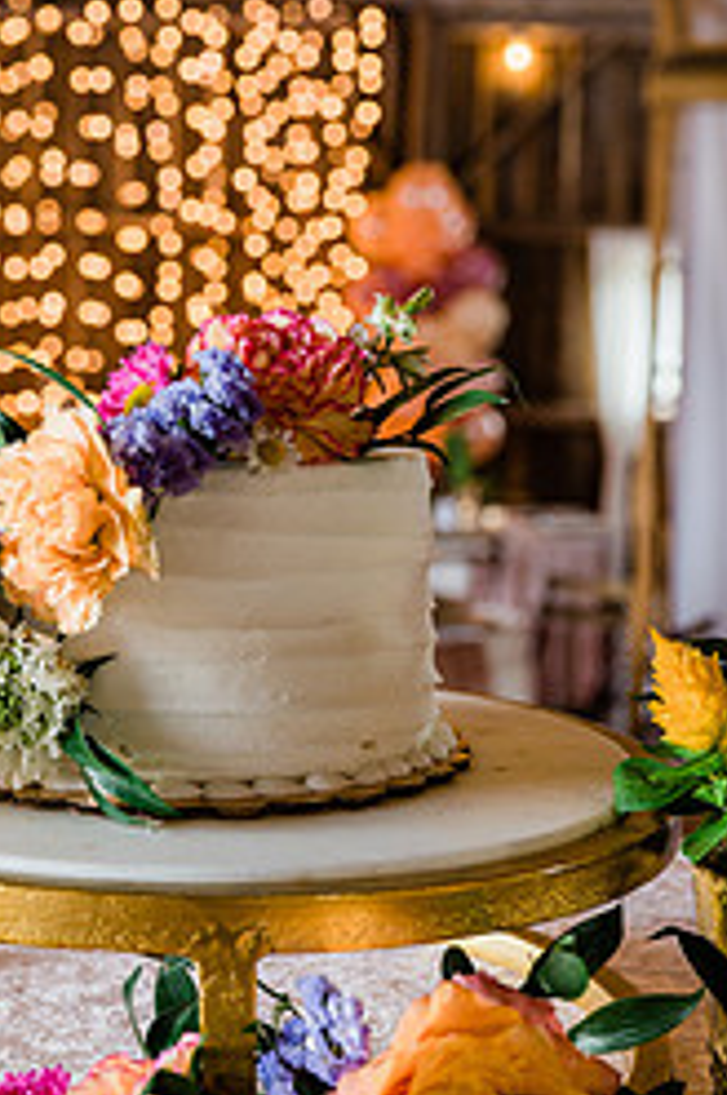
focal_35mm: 62
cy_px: 536
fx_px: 1883
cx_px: 224
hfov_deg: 21.7
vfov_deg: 32.4
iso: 320
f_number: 4.5
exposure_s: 1/200
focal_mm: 34
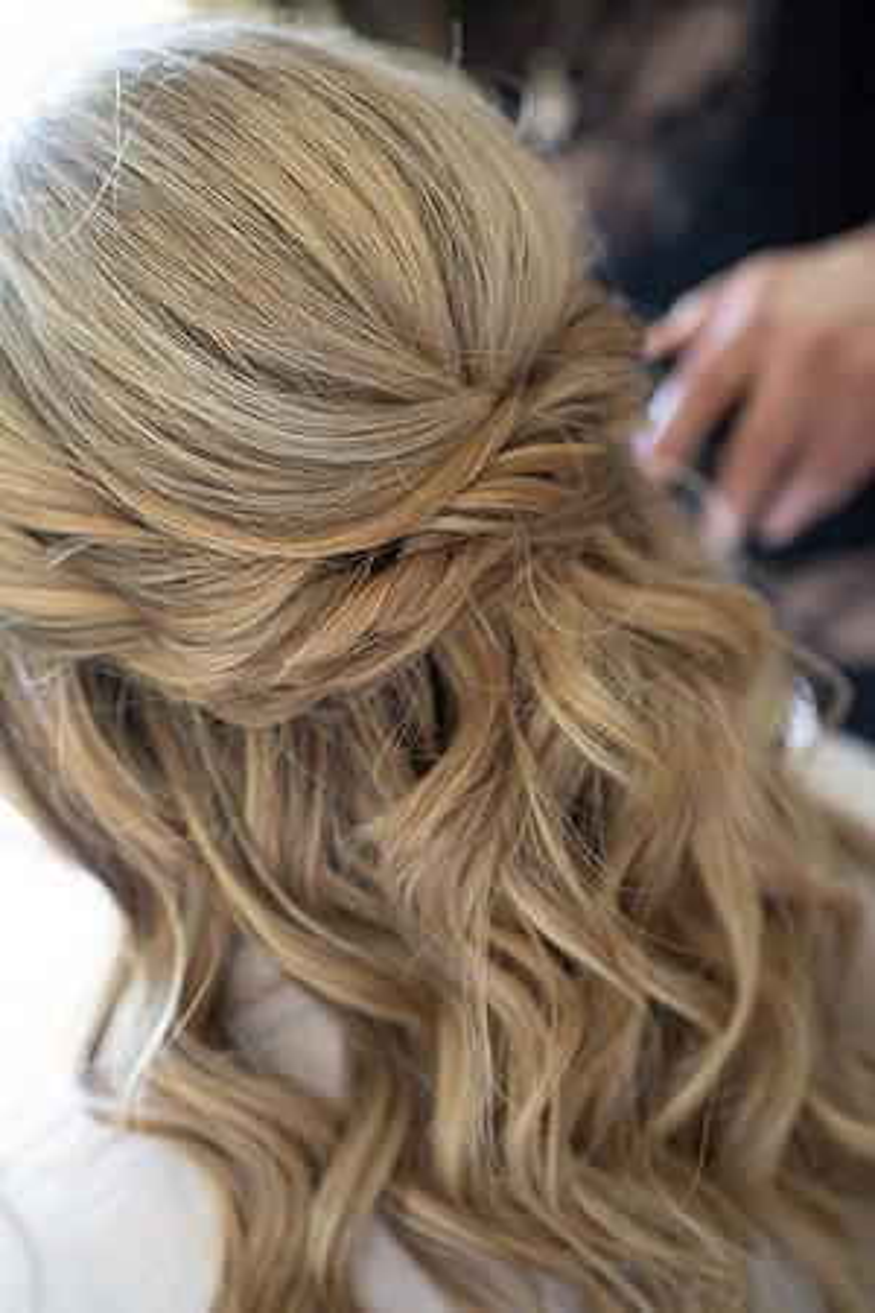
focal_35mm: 50
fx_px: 1823
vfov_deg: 39.6
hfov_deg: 27.0
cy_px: 656
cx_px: 438
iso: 800
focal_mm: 50
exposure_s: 1/80
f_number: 2.5
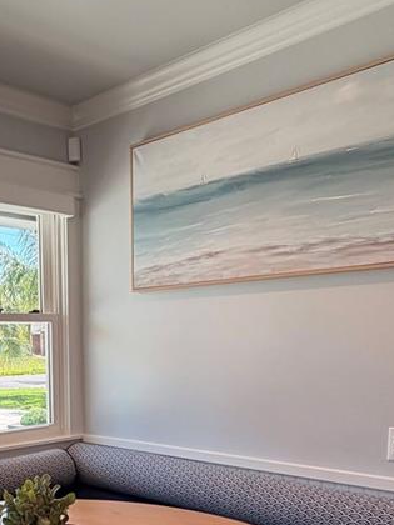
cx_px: 51
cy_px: 435
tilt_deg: -8.5
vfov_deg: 44.1
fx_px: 607
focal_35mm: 40
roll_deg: +2.1
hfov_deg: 34.3
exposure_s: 1/142
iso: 64
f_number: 2.2
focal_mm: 2.22
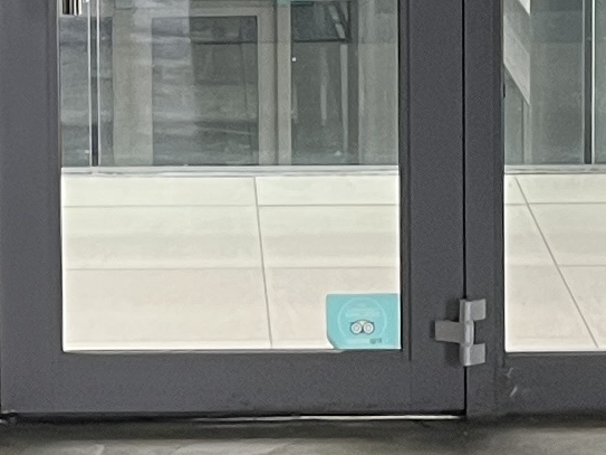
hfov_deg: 10.2
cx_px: 211
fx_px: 3378
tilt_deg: -3.5
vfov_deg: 7.6
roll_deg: -1.1
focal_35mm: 193
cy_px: -115
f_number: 1.6
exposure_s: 1/50
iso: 80
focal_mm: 5.1
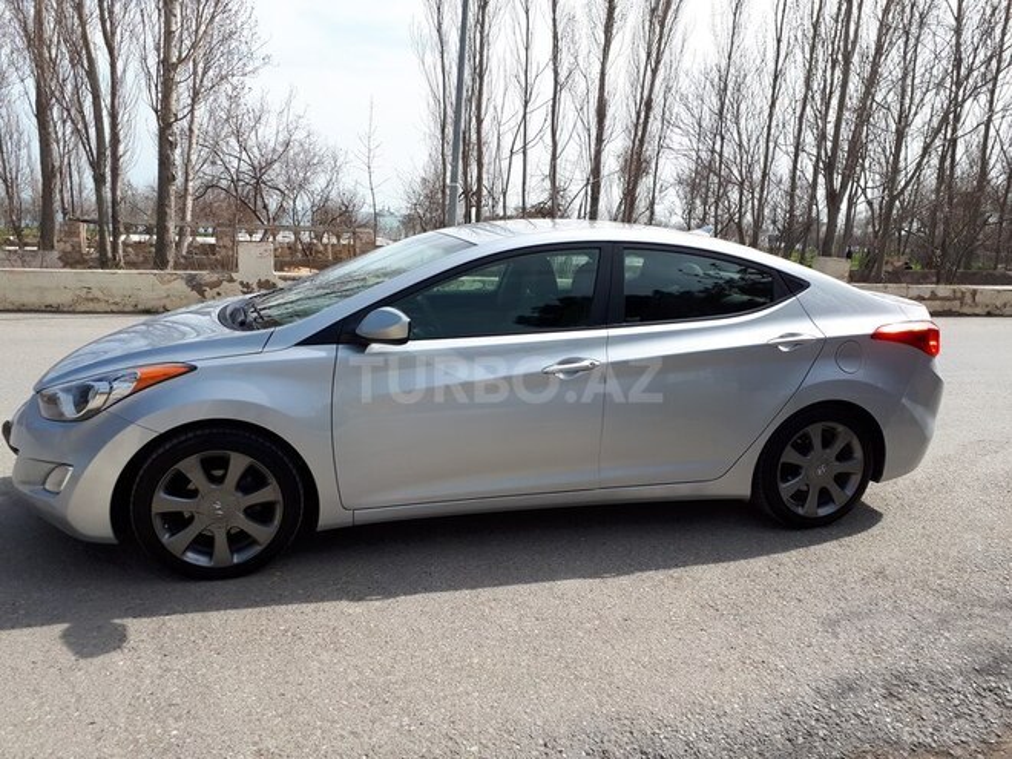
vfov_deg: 51.4
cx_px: 506
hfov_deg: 65.3
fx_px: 789
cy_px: 380
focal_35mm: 27
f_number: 1.9
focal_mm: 3.6
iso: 40
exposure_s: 1/896
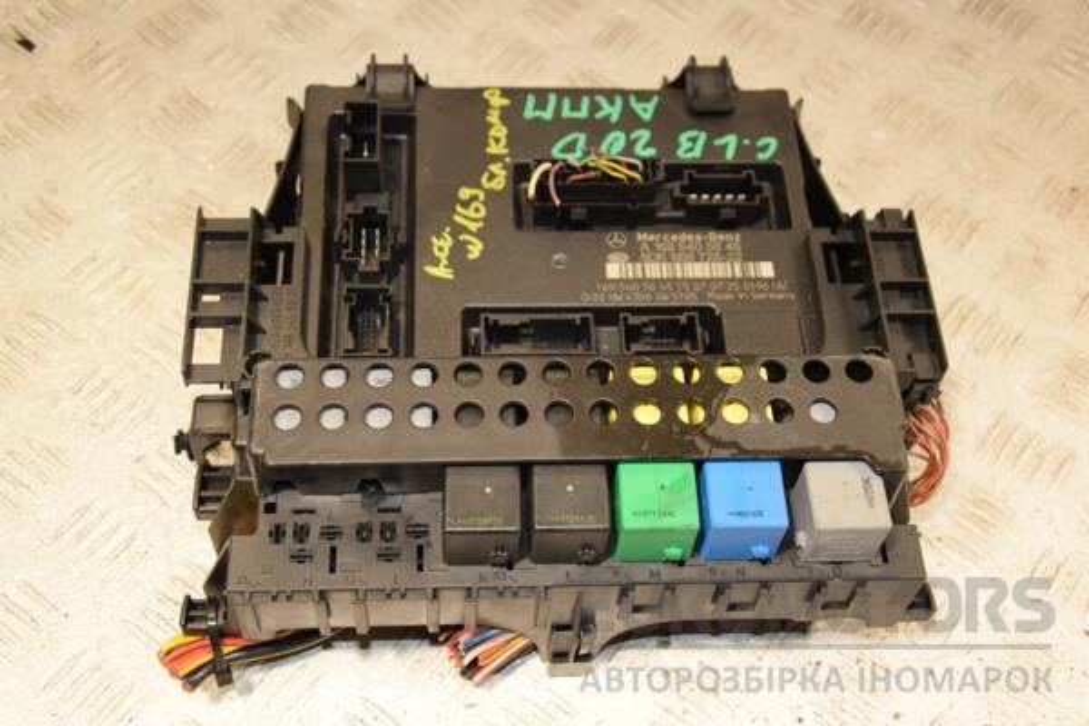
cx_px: 544
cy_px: 363
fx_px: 1452
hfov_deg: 41.1
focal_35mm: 48
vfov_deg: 28.1
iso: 800
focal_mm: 32
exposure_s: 1/160
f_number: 5
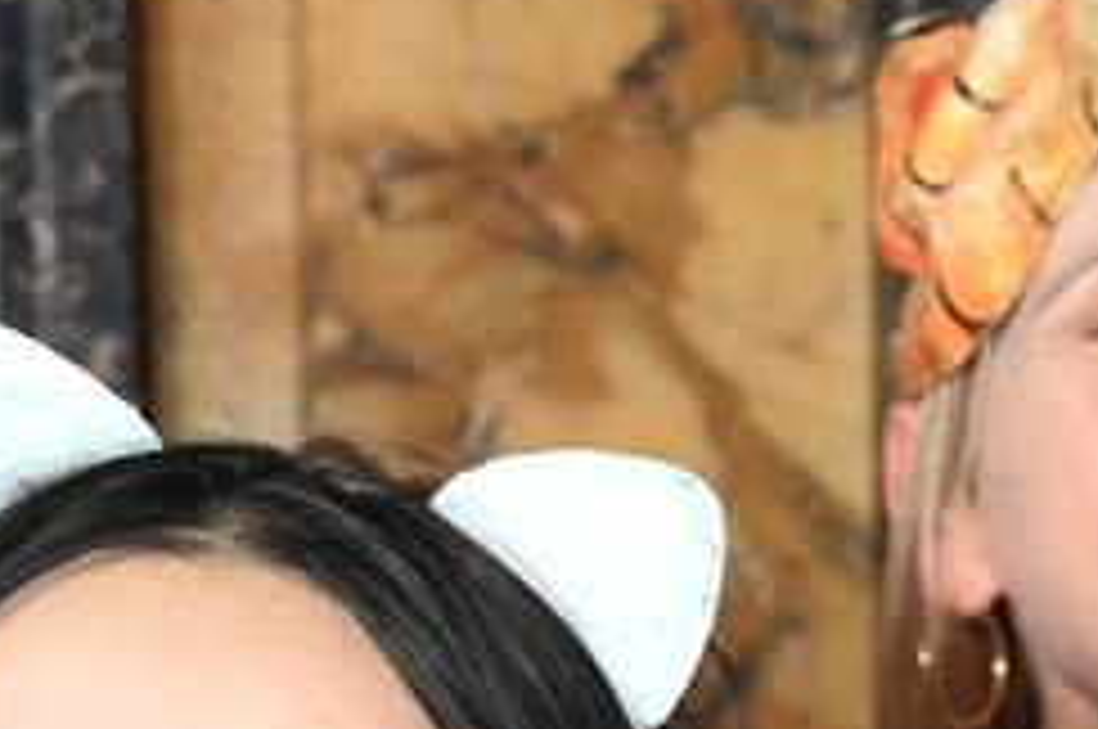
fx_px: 5117
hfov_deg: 11.1
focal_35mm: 168
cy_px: 1238
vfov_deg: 7.9
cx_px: 2178
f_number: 4
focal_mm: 32
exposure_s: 1/60
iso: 5600
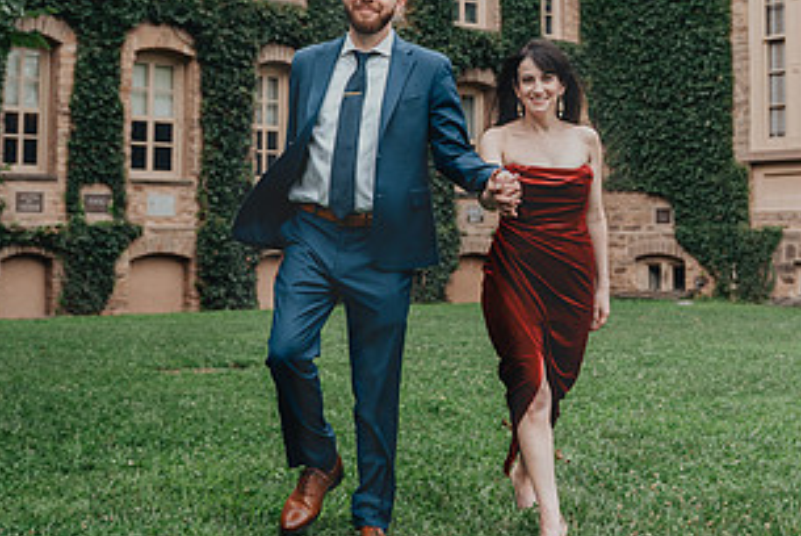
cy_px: 151
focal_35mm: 59
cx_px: 510
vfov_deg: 22.9
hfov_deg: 33.7
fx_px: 1314
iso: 400
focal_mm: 28
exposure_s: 1/320
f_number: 3.2
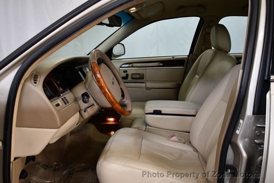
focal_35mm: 36
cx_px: 137
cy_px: 92
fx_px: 274
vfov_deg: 36.9
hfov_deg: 53.1
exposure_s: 1/200
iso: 800
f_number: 3.5
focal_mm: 18
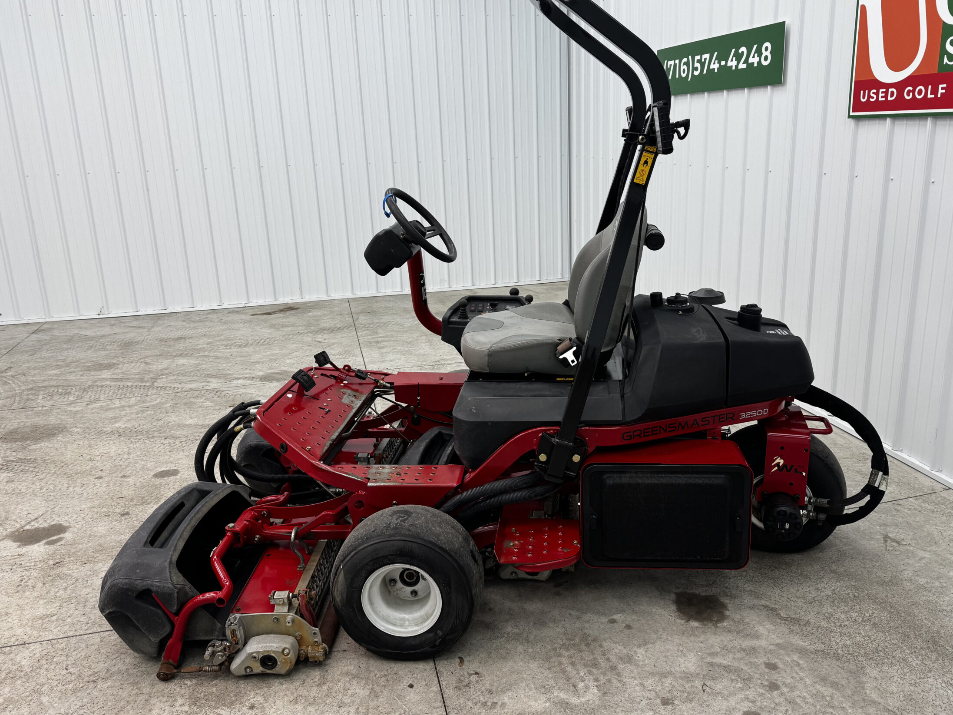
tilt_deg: -16.0
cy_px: 334
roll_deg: +1.4
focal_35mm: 28
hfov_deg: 63.4
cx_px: 504
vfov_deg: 49.7
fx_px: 771
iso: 64
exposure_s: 1/120
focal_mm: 6.76
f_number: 1.78
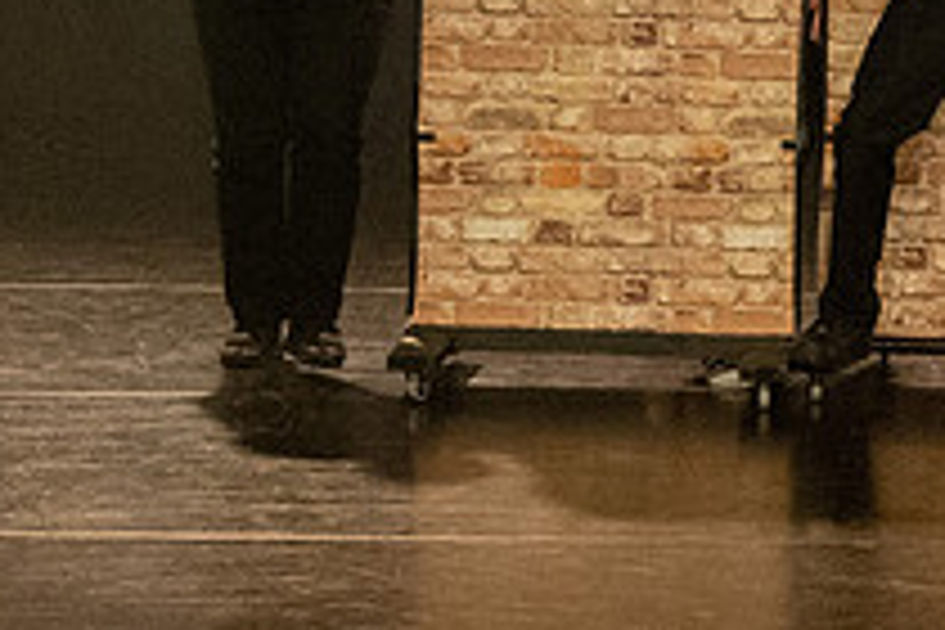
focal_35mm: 261
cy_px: 126
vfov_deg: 5.3
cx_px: 1061
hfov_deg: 7.8
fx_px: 6851
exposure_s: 1/100
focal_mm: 44
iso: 5000
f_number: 4
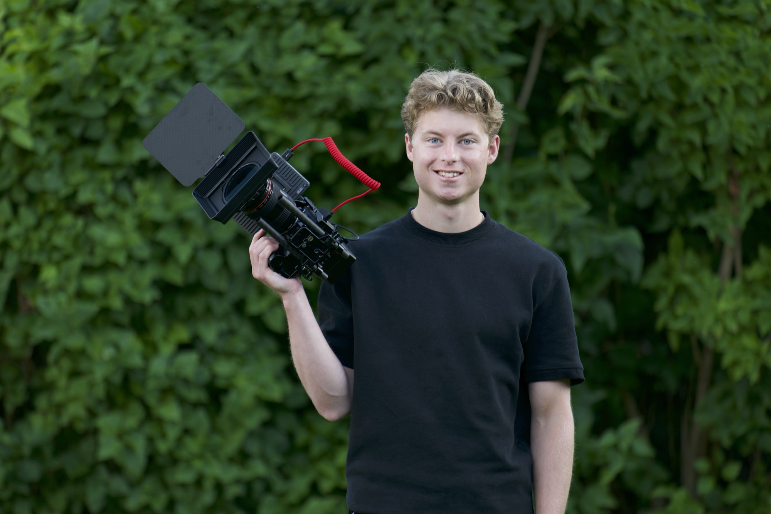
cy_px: 257
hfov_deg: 10.3
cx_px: 386
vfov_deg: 6.9
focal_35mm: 200
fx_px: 4283
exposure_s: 1/250
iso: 500
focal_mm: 200
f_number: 2.8
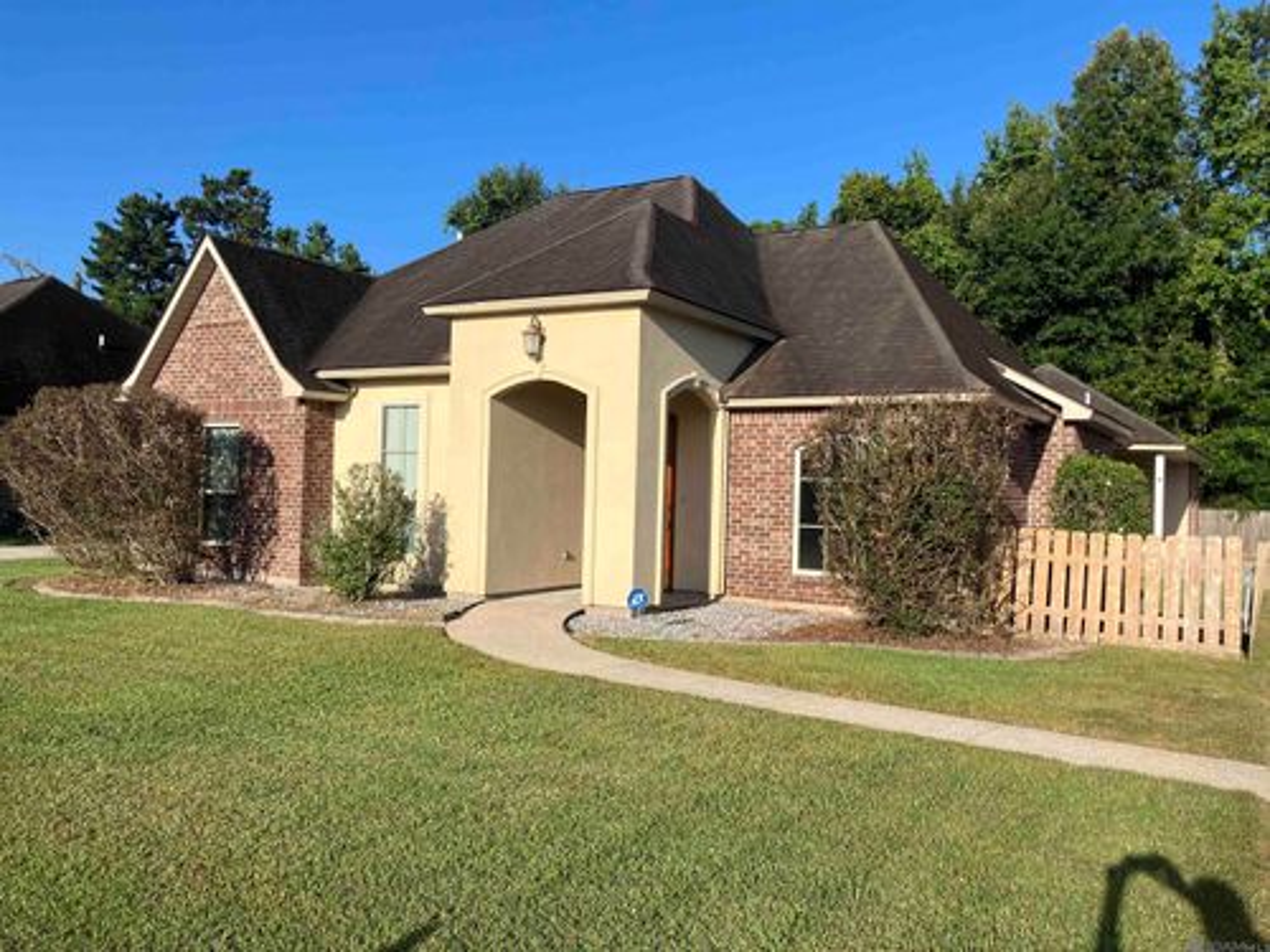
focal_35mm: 28
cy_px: 476
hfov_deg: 63.4
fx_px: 1027
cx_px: 635
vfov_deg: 49.7
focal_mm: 3.99
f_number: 1.8
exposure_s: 1/1621
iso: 32
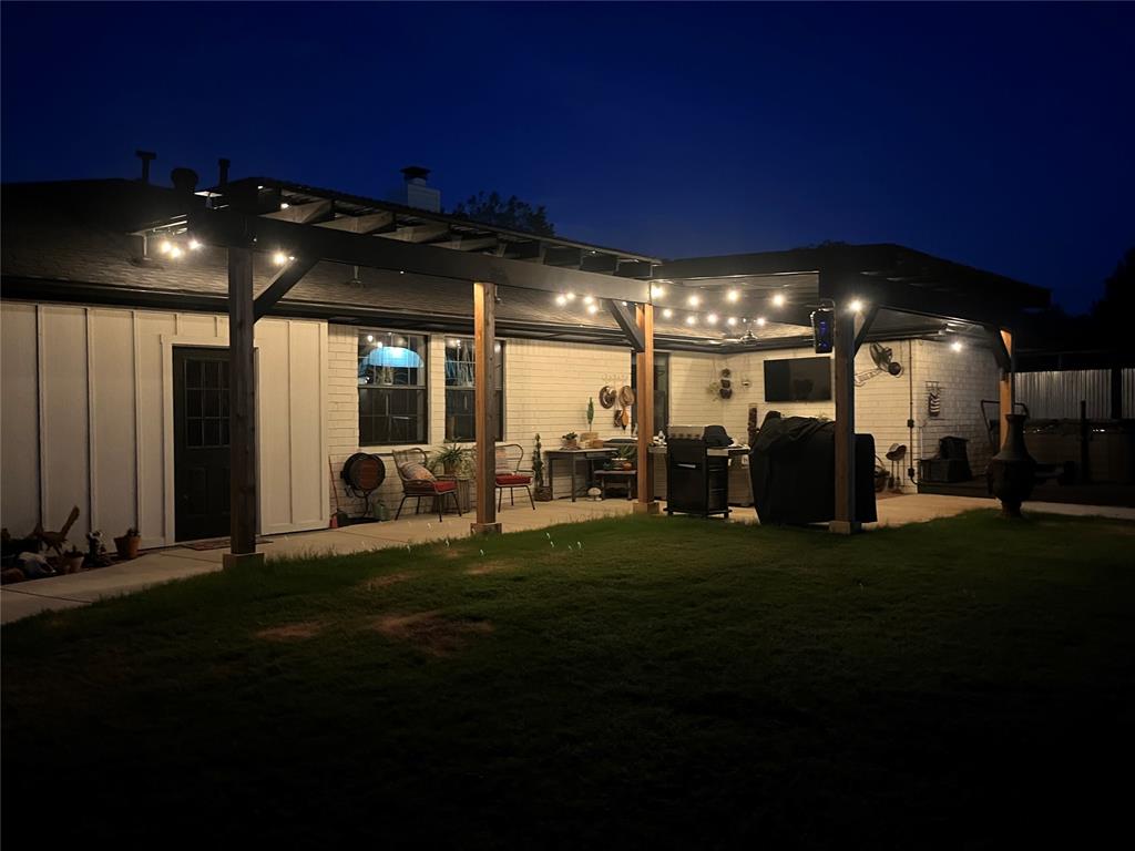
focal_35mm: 26
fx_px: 852
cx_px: 568
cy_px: 426
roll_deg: +0.8
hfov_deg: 67.3
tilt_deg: -1.9
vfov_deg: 53.1
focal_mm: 5.1
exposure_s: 1/20
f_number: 1.6
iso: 1000
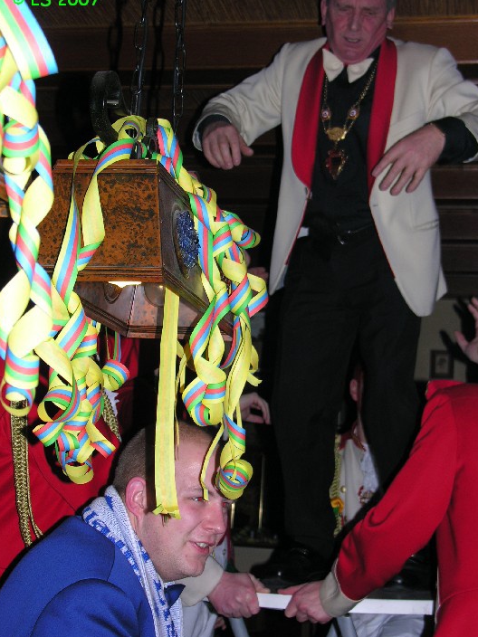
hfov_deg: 21.9
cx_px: 265
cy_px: 331
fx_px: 1234
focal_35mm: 67
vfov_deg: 29.0
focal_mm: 15
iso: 50
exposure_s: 1/60.1
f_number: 3.2
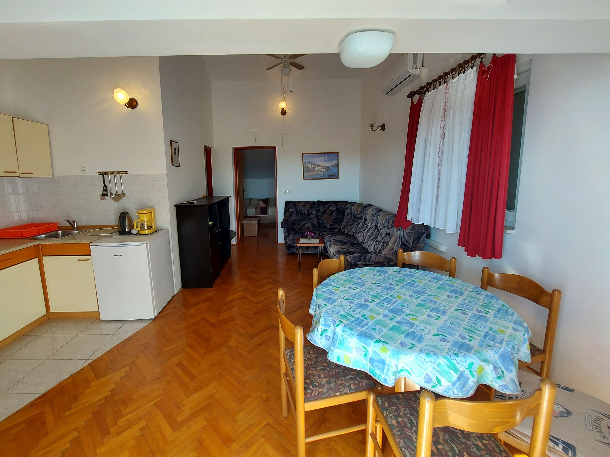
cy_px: 215
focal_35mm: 14
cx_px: 283
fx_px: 247
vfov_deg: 85.6
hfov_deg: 101.9
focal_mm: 1.74
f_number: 2.2
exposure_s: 1/100
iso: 64
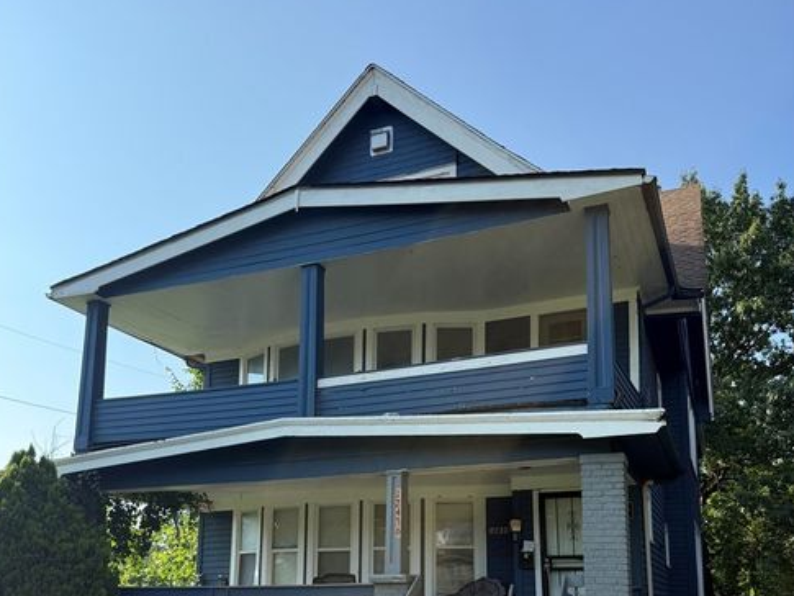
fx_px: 757
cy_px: 474
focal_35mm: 33
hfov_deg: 55.3
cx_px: 390
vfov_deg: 41.2
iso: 100
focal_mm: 6.76
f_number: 1.78
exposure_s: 1/3145
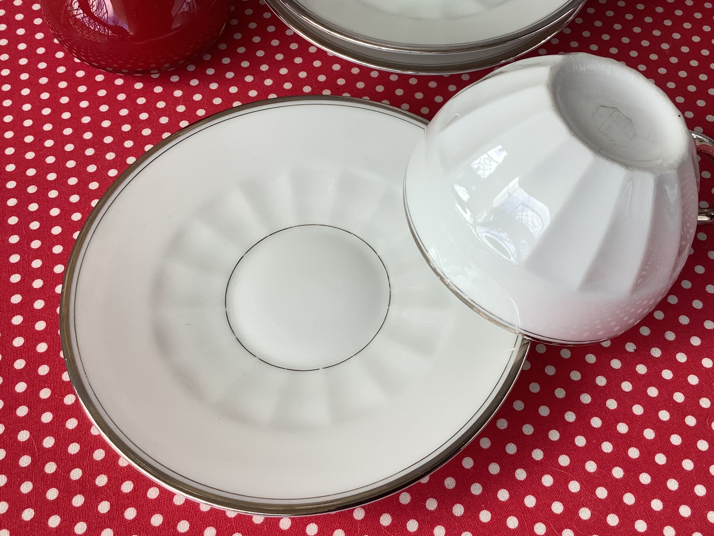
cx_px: 420
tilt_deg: -55.0
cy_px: 216
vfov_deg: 35.8
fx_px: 825
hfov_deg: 46.6
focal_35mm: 40
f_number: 2.4
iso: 25
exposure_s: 1/183
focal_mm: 3.3
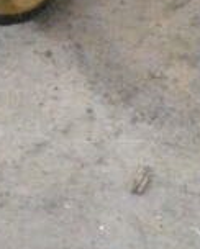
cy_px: -300
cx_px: 164
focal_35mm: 237
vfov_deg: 7.7
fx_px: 1750
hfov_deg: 6.5
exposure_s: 1/50
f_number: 4.2
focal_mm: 28
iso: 25600
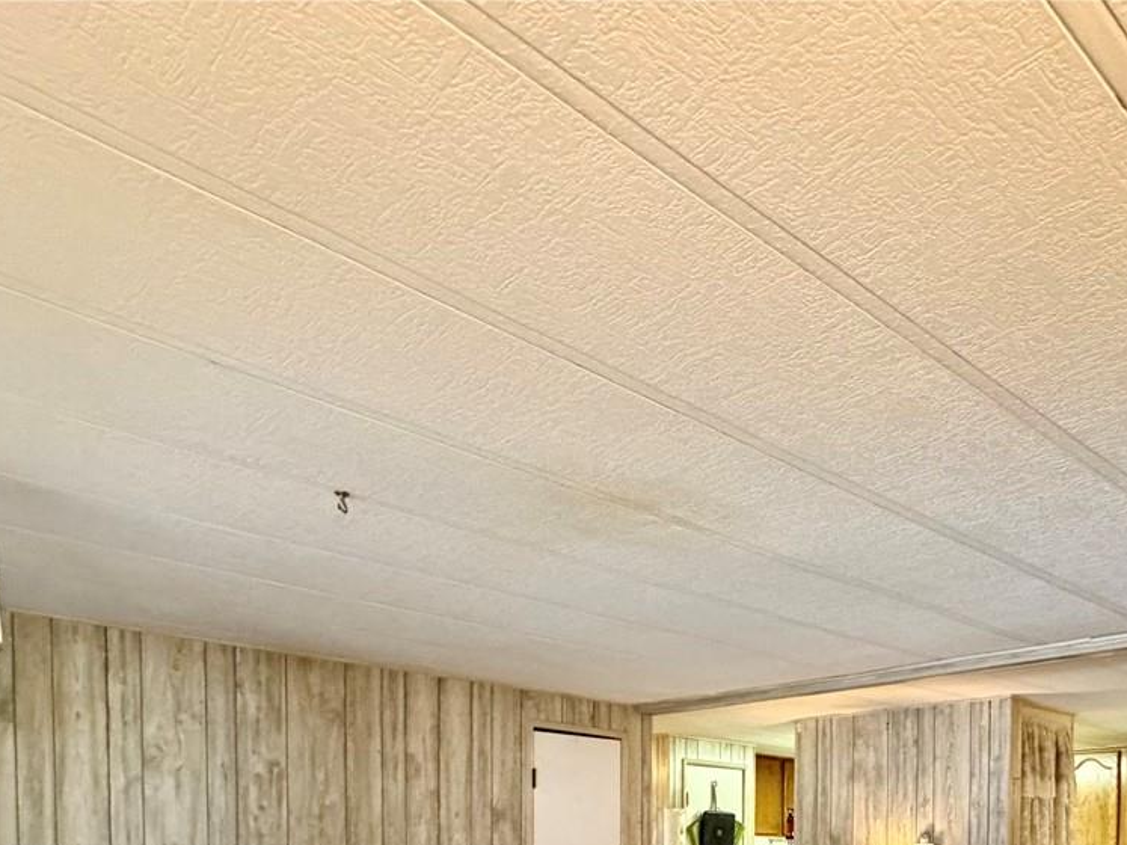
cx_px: 754
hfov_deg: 58.6
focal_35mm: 30
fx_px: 977
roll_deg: +0.2
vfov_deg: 39.3
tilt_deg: -1.7
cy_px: 904
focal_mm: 2.22
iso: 800
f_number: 2.2
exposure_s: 1/60
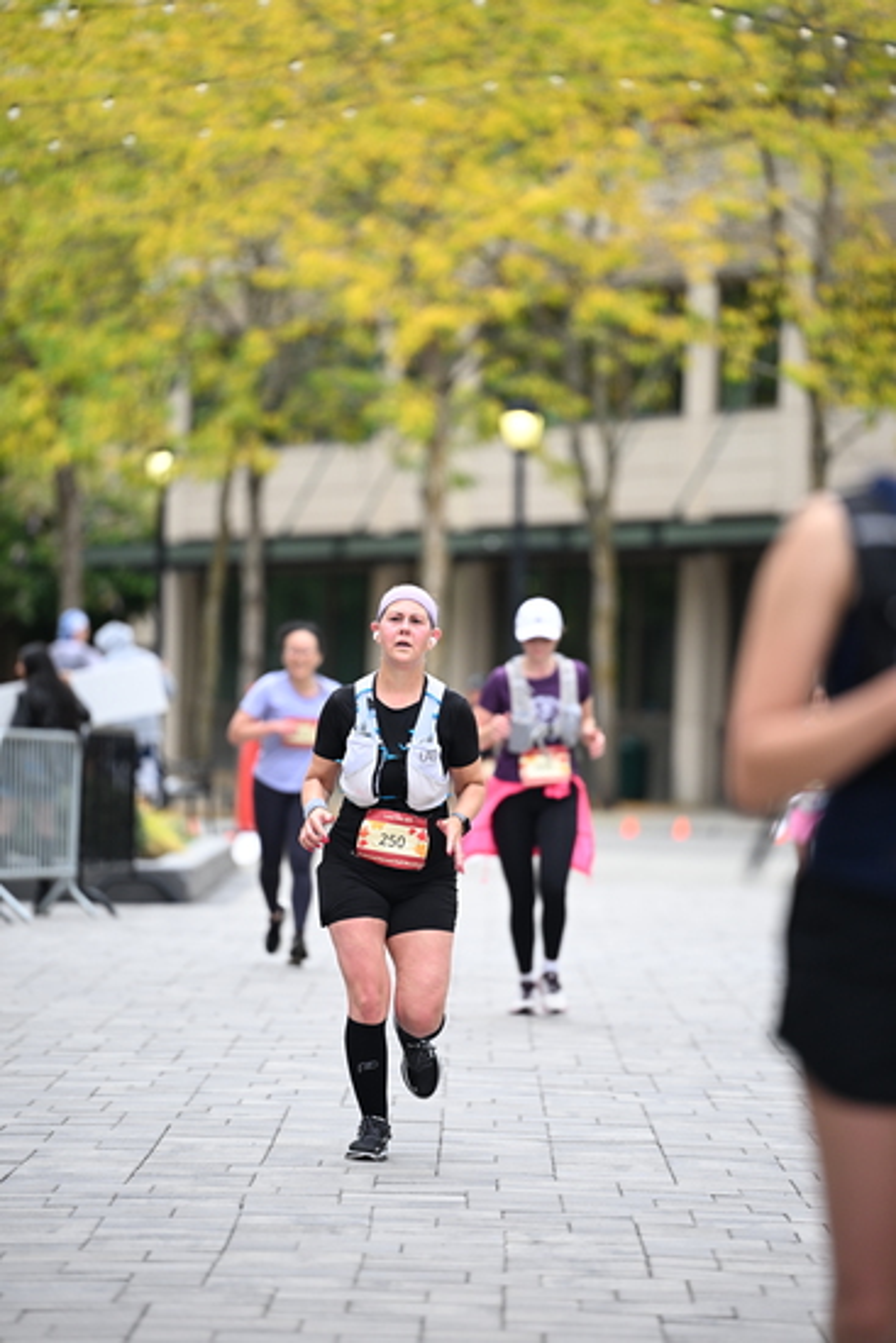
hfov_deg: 7.2
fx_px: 7088
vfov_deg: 10.8
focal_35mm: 190
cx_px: 448
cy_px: 672
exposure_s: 1/1600
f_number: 2.8
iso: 640
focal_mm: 190
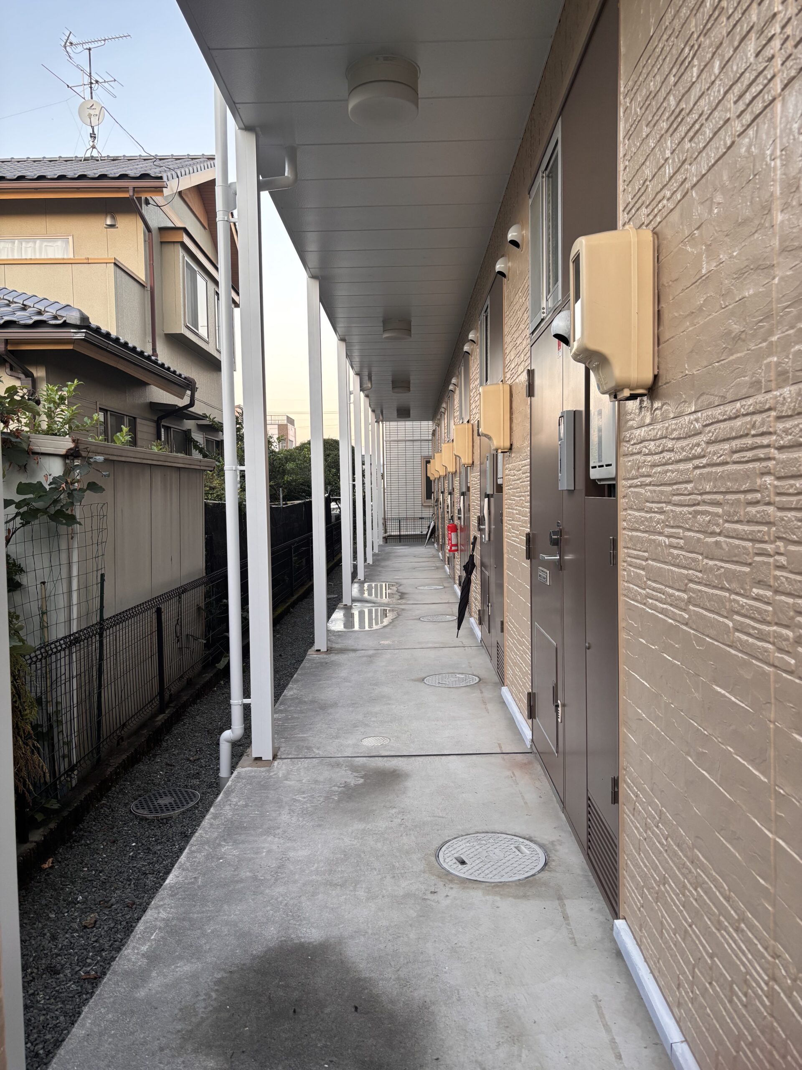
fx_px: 803
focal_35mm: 26
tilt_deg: -3.1
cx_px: 401
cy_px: 535
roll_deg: +0.9
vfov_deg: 67.3
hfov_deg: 53.1
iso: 125
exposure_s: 1/103
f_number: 1.6
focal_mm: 5.96
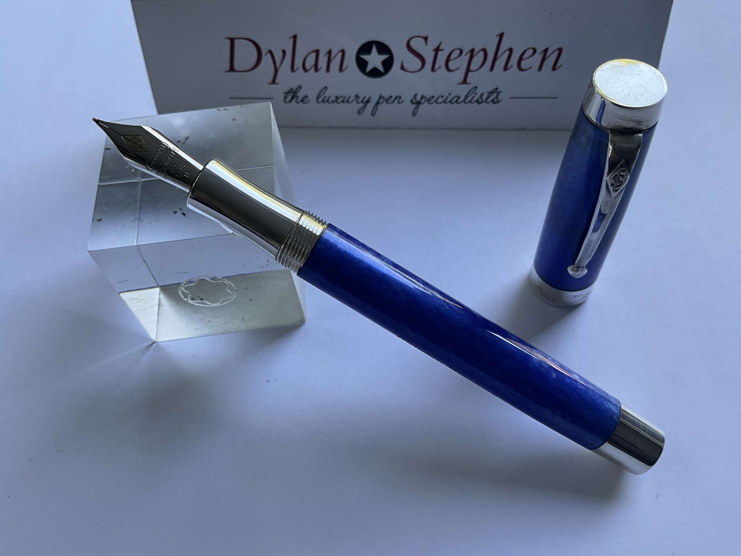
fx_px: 621
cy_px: 278
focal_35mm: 29
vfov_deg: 48.2
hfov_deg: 61.7
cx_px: 370
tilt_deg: -57.0
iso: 40
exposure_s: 1/122
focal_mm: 3
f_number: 1.8
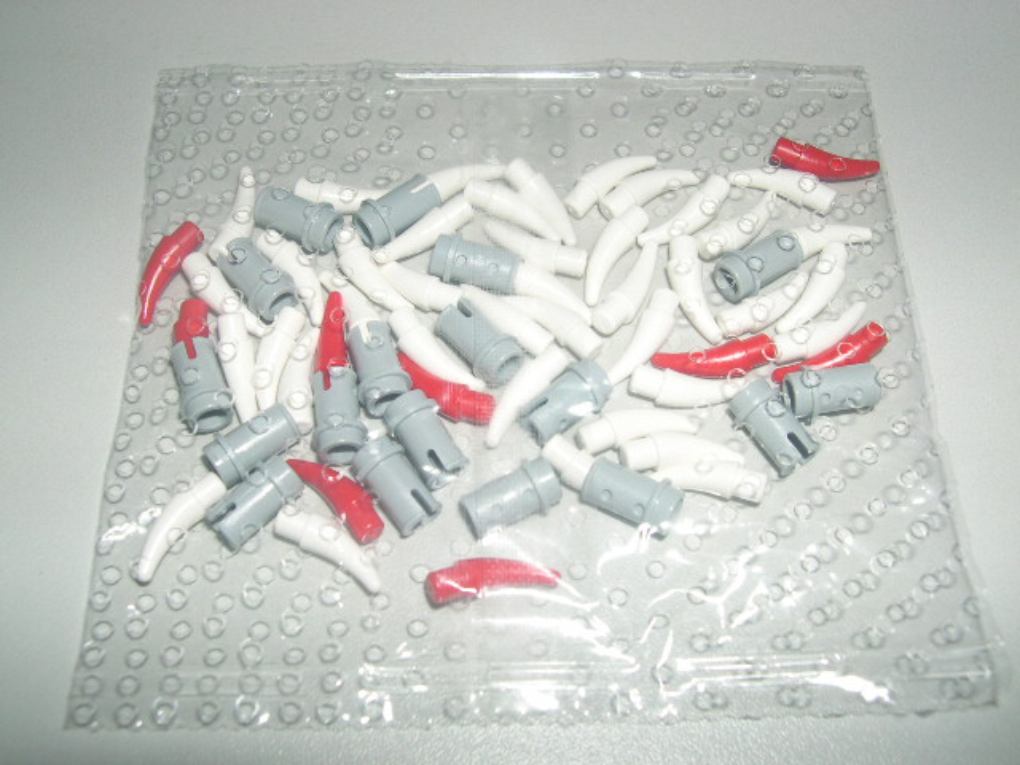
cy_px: 382
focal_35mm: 38
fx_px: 1120
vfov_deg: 37.7
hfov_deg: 49.0
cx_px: 510
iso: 100
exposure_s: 1/60
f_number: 7.6
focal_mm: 8
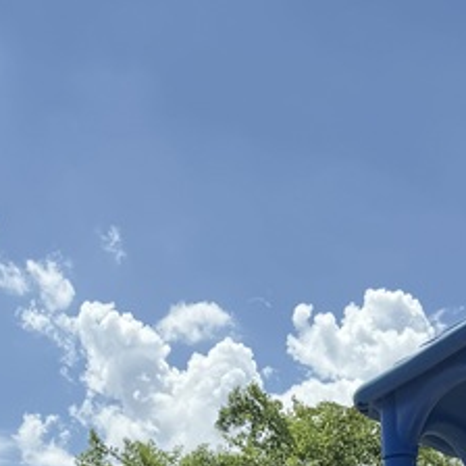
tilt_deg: -2.3
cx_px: 177
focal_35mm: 97
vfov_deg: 14.4
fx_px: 1477
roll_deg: +0.7
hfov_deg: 17.9
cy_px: 980
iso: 80
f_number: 1.78
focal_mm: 6.76
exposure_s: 1/3597
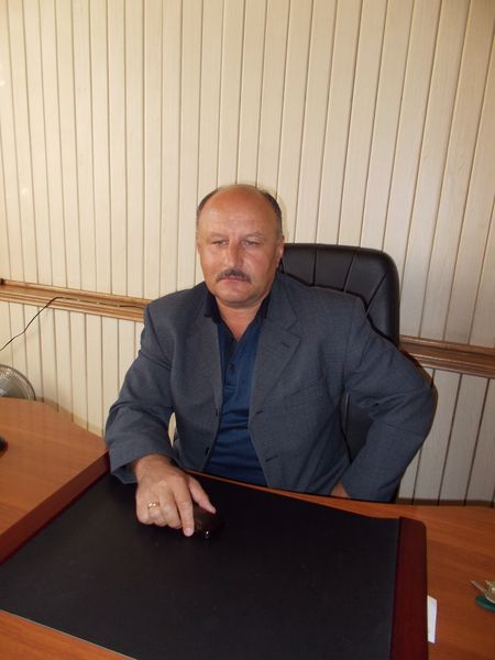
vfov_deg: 67.3
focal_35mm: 26
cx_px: 248
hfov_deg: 53.1
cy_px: 330
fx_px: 496
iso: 200
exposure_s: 1/25
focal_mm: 4.6
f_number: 3.2
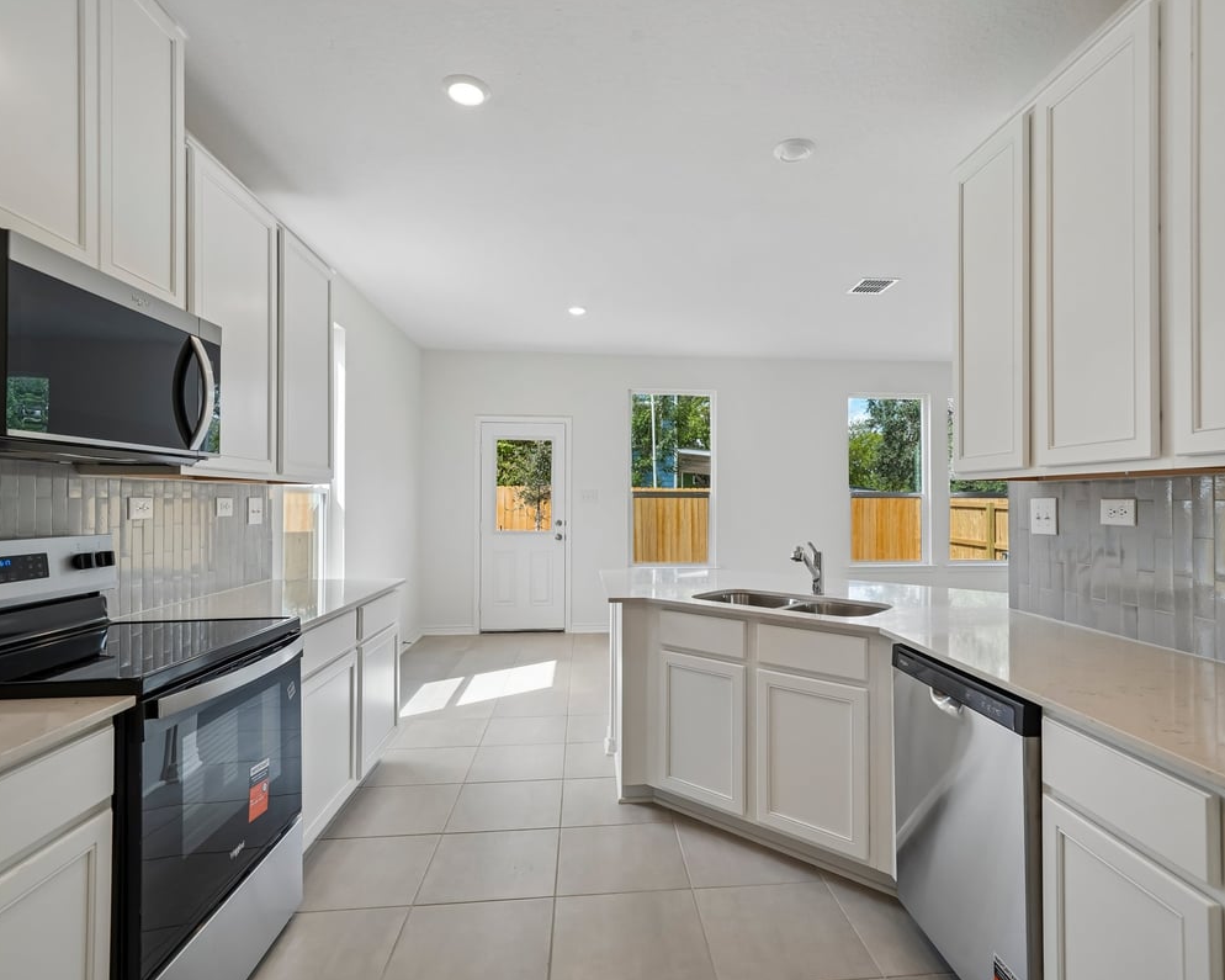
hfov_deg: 89.5
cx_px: 652
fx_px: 616
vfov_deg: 77.0
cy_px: 489
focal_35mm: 17
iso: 500
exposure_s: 1/125
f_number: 8
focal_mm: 15
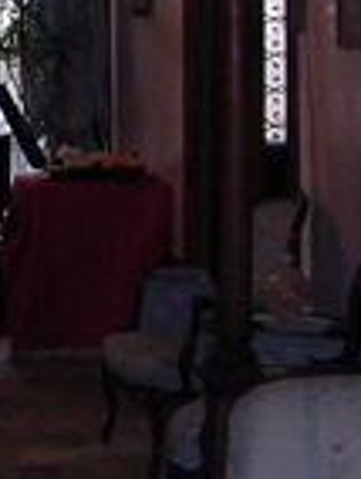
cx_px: -260
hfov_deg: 9.7
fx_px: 2038
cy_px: 91
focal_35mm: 147
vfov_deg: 13.3
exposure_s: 1/60.1
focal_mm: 5.8
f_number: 2.8
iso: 251
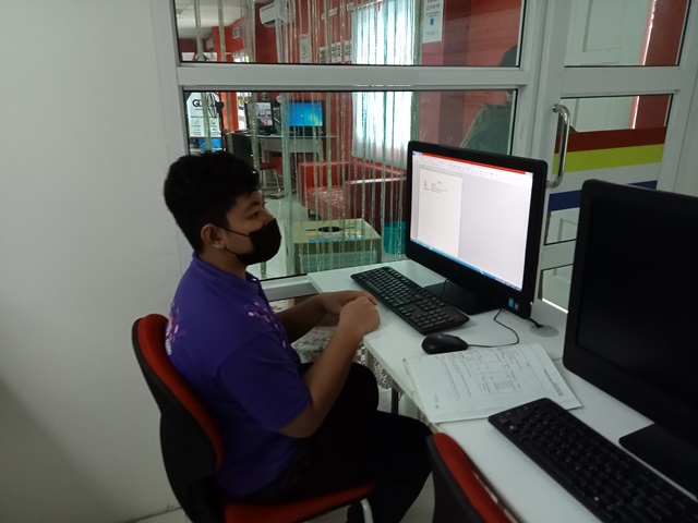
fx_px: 565
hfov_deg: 63.4
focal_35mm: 28
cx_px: 349
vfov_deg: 49.7
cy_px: 262
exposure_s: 1/33.3
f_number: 2.2
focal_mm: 3.46
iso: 595
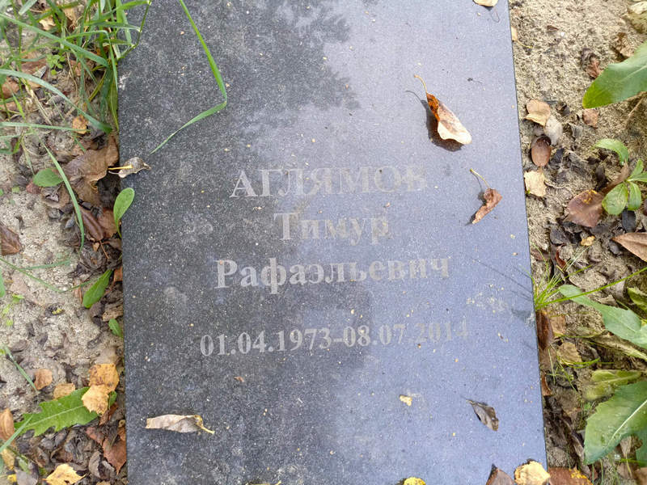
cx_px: 324
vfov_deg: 54.9
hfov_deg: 69.4
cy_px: 242
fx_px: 467
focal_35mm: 25
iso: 322
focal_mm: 4.76
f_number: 1.69
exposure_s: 1/60
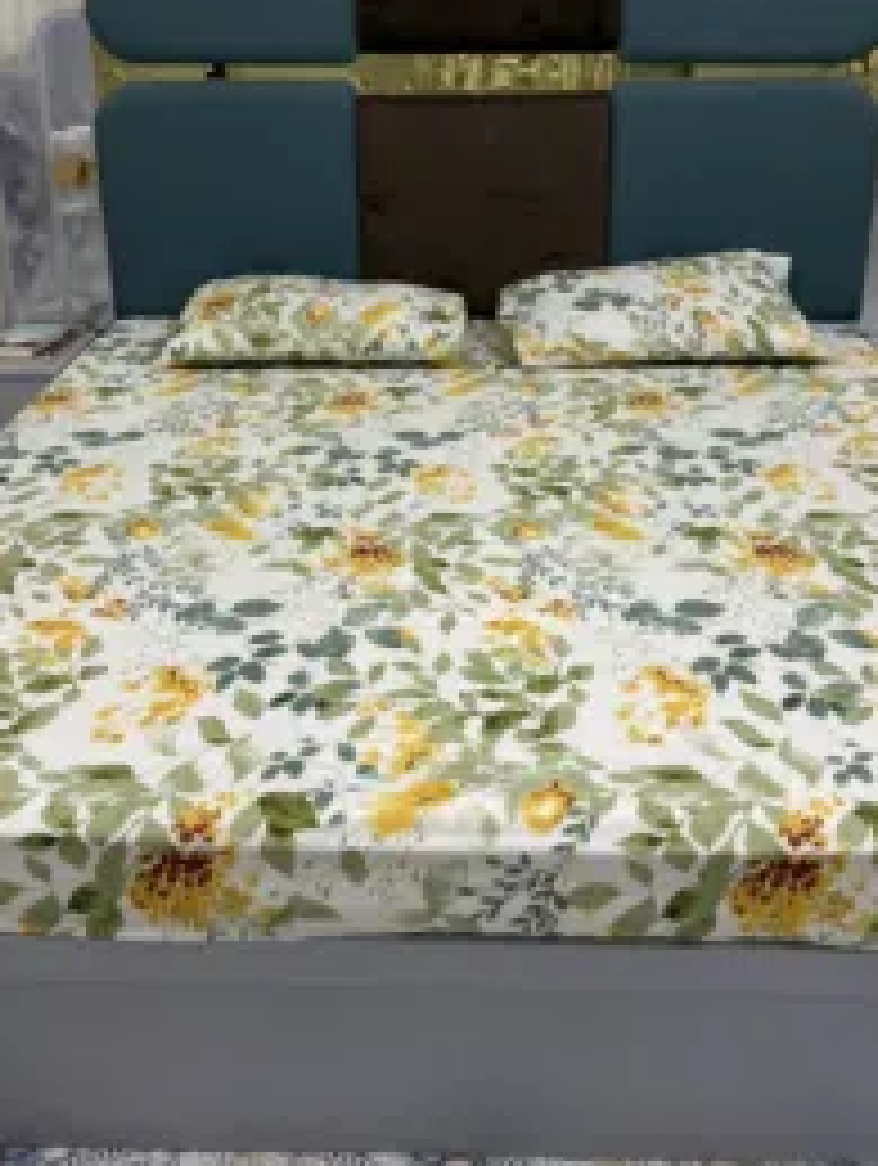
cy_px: 432
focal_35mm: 37
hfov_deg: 38.8
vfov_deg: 49.6
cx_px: 441
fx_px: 1248
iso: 200
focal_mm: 6.76
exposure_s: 1/82
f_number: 1.78
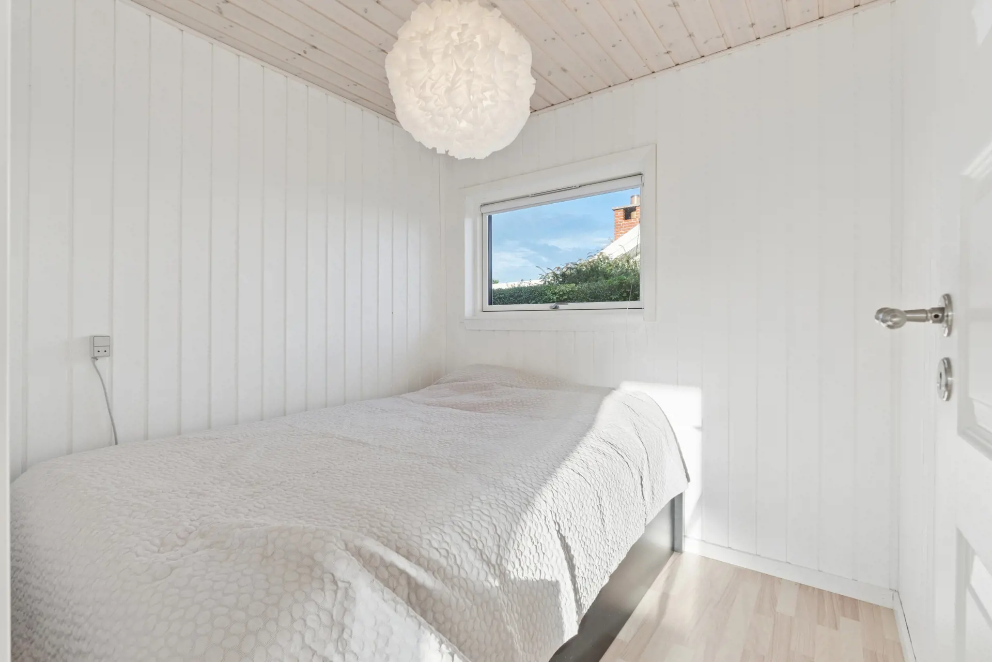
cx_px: 496
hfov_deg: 95.0
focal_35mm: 16
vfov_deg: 72.1
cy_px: 331
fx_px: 455
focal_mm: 11
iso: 200
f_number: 8
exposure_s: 1/100
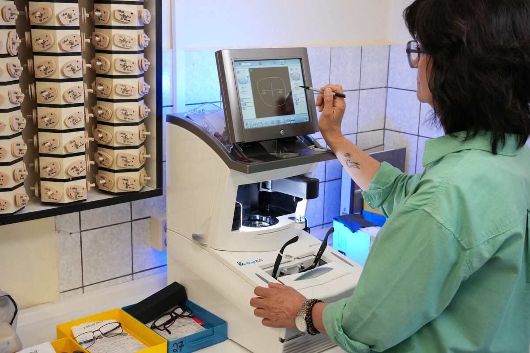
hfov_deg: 39.6
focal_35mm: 50
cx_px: 265
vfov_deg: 27.0
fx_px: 736
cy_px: 176
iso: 2000
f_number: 7.1
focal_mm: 50
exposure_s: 1/125
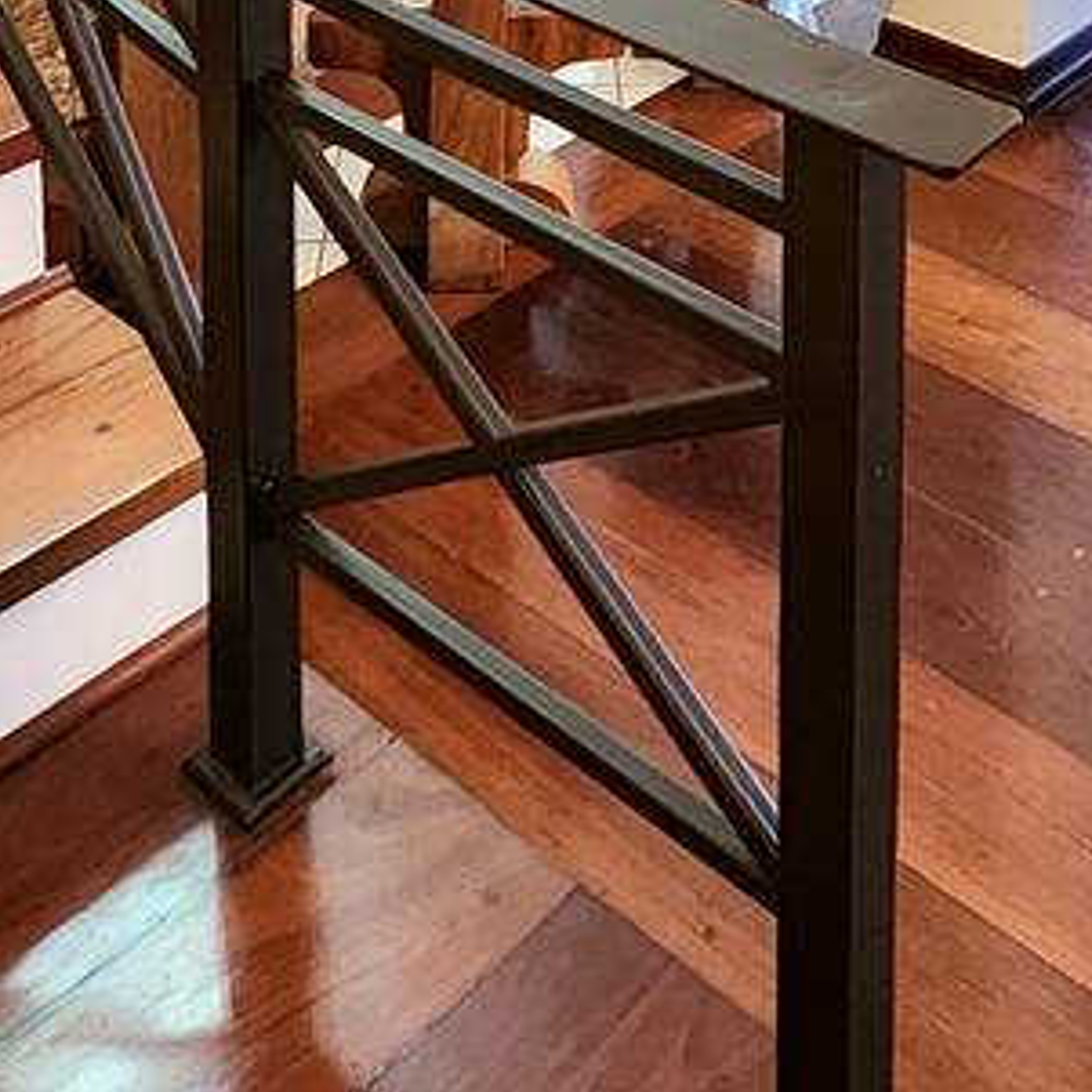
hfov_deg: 30.9
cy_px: -747
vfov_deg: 22.3
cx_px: 693
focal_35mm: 55
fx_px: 1963
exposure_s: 1/40
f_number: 2.2
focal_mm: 2.2
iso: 320
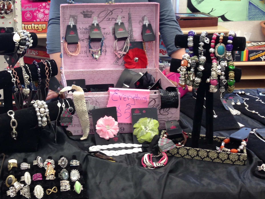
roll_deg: -0.4
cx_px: 84
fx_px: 444
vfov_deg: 24.8
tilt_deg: -14.3
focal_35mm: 58
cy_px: 35
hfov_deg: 32.9
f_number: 2.4
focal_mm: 4.12
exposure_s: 1/20
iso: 50
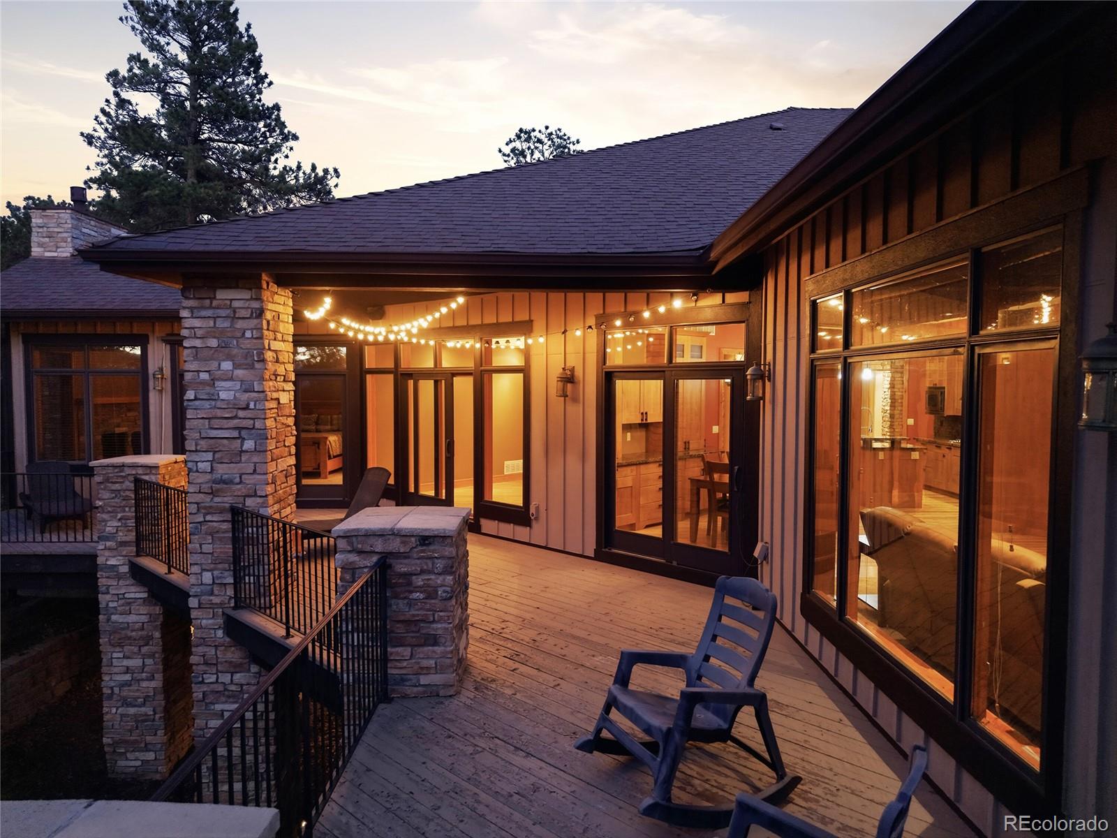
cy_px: 419
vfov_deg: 56.8
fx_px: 774
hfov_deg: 71.6
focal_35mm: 24
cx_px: 558
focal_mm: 8.7
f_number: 1.8
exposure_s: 1/15
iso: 180
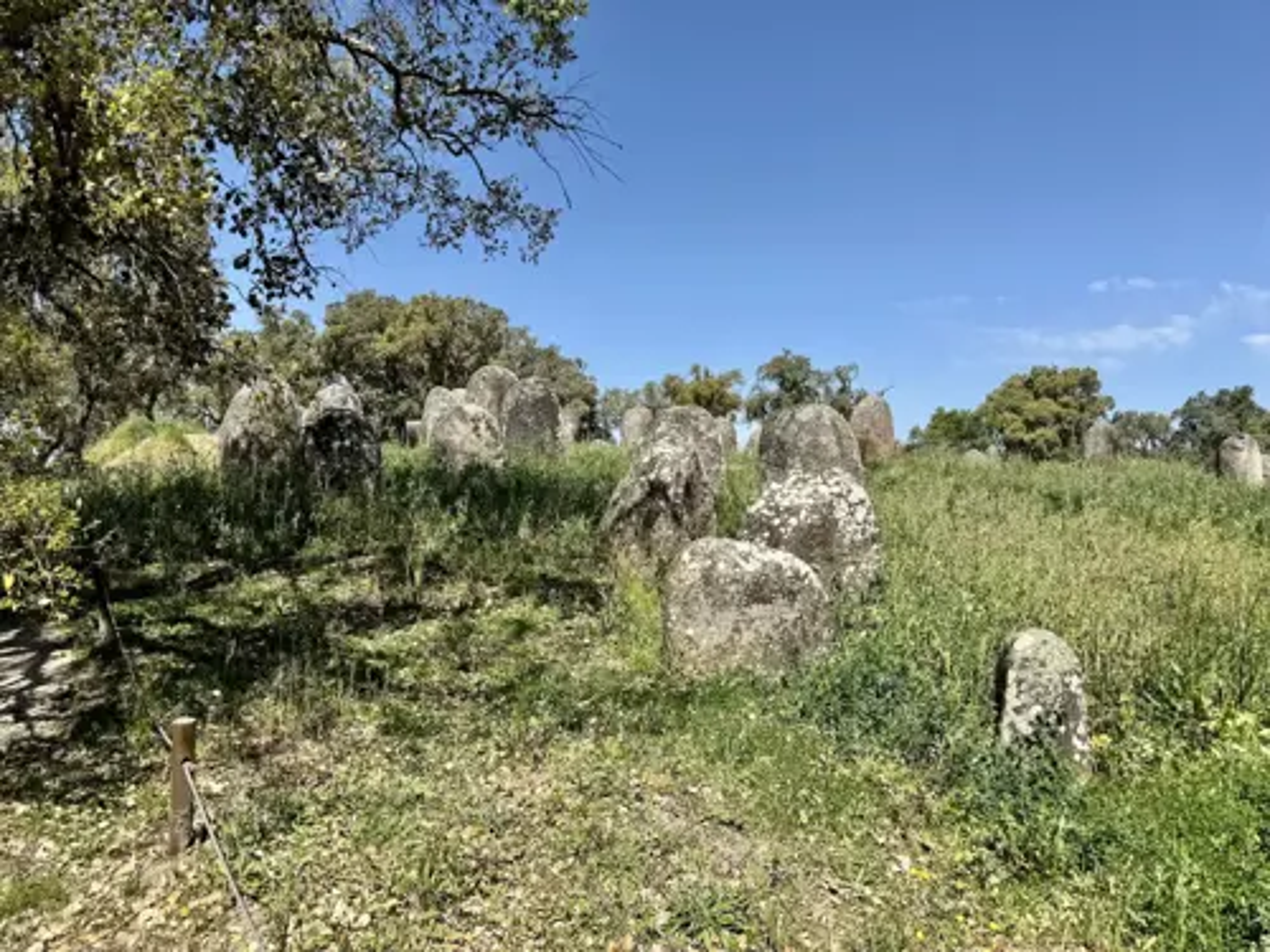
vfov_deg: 56.8
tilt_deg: +0.8
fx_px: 881
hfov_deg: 71.6
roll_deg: +1.4
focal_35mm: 24
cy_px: 476
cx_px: 635
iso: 80
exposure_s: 1/4049
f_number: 1.78
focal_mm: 6.76
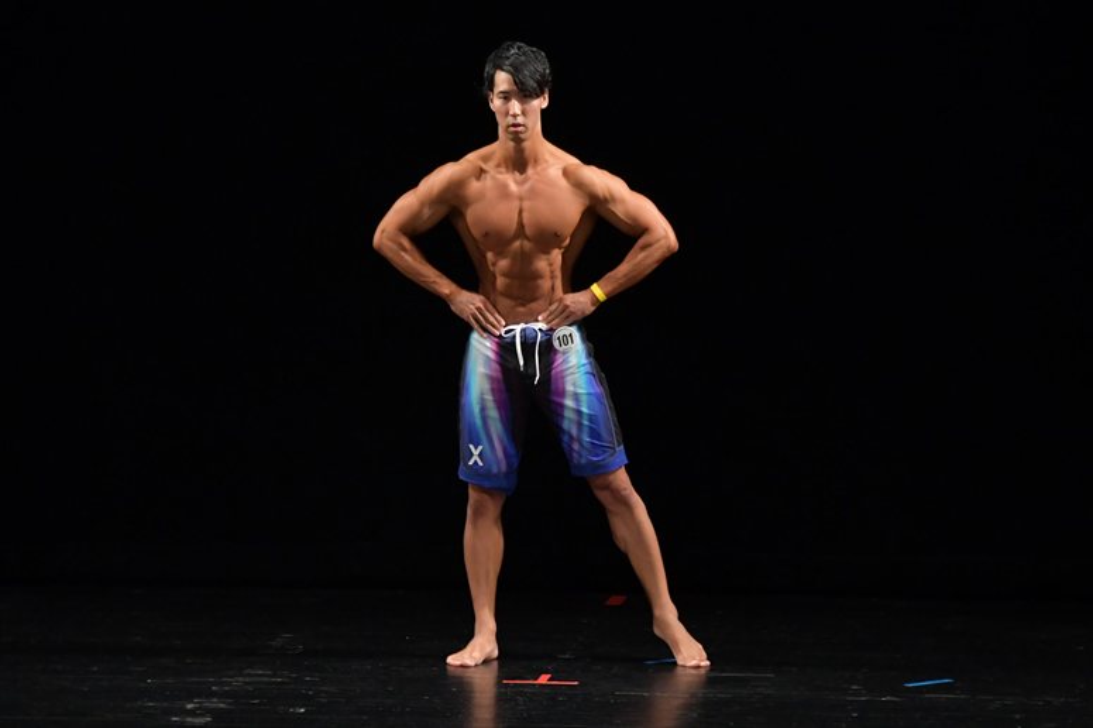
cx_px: 546
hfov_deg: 6.9
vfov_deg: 4.6
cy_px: 364
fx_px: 9104
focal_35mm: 300
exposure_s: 1/400
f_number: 5.6
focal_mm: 200
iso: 3200
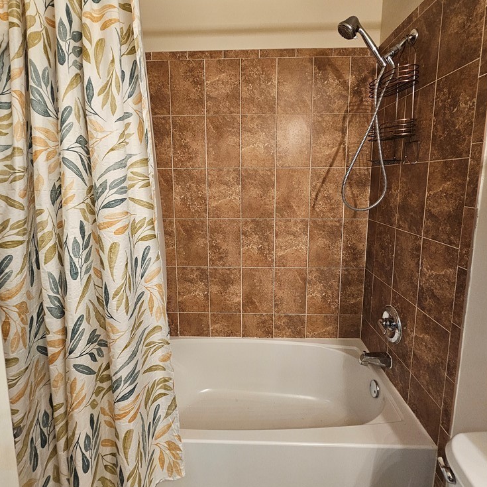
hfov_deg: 87.4
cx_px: 239
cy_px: 218
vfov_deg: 87.1
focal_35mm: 16
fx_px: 255
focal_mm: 2.2
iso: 320
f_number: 2.2
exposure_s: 1/60
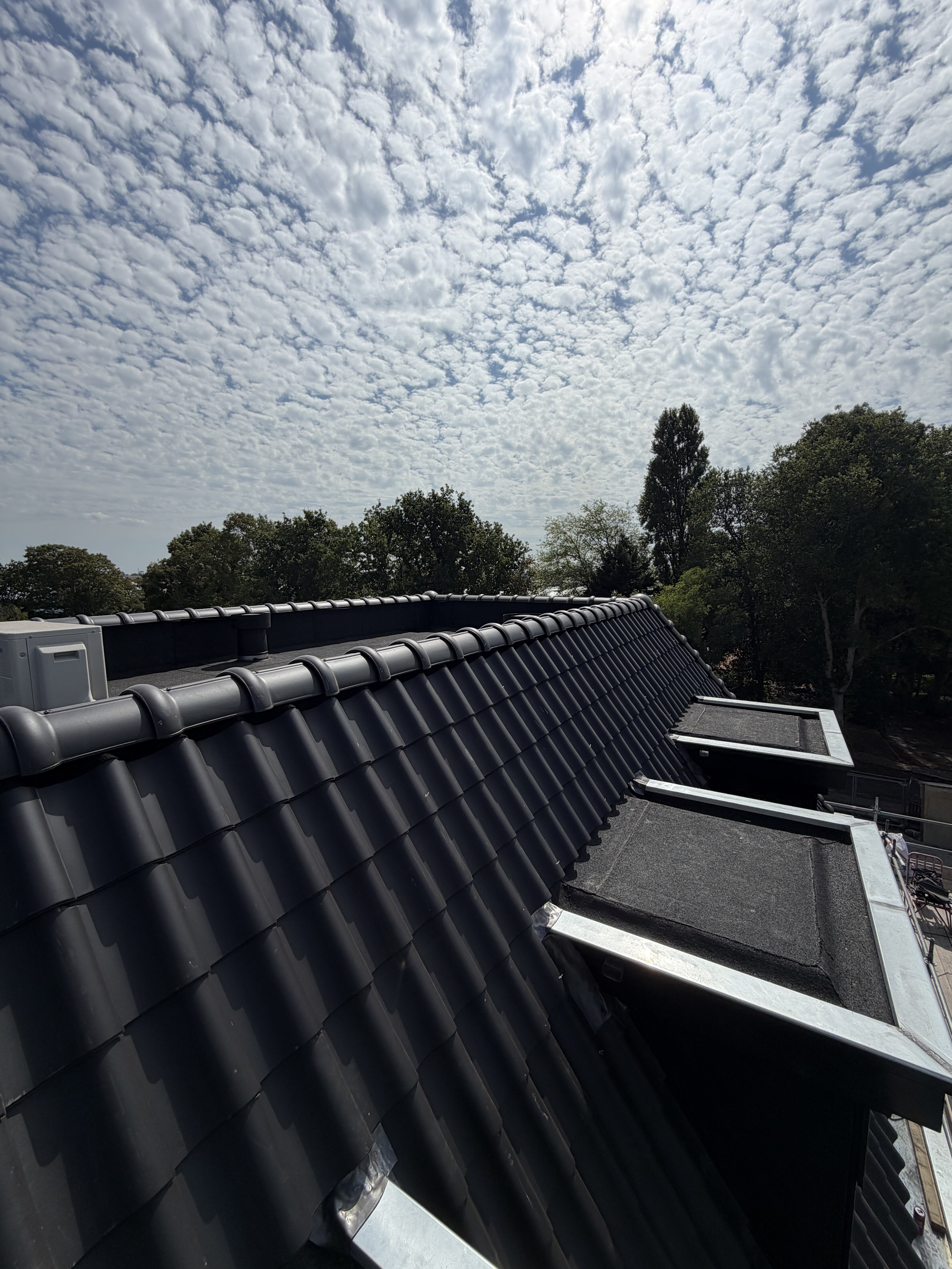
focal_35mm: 14
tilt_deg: -6.4
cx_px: 476
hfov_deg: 85.7
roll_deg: +0.1
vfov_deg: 102.1
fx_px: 513
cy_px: 634
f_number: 2.2
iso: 20
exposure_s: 1/2976
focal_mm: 2.22
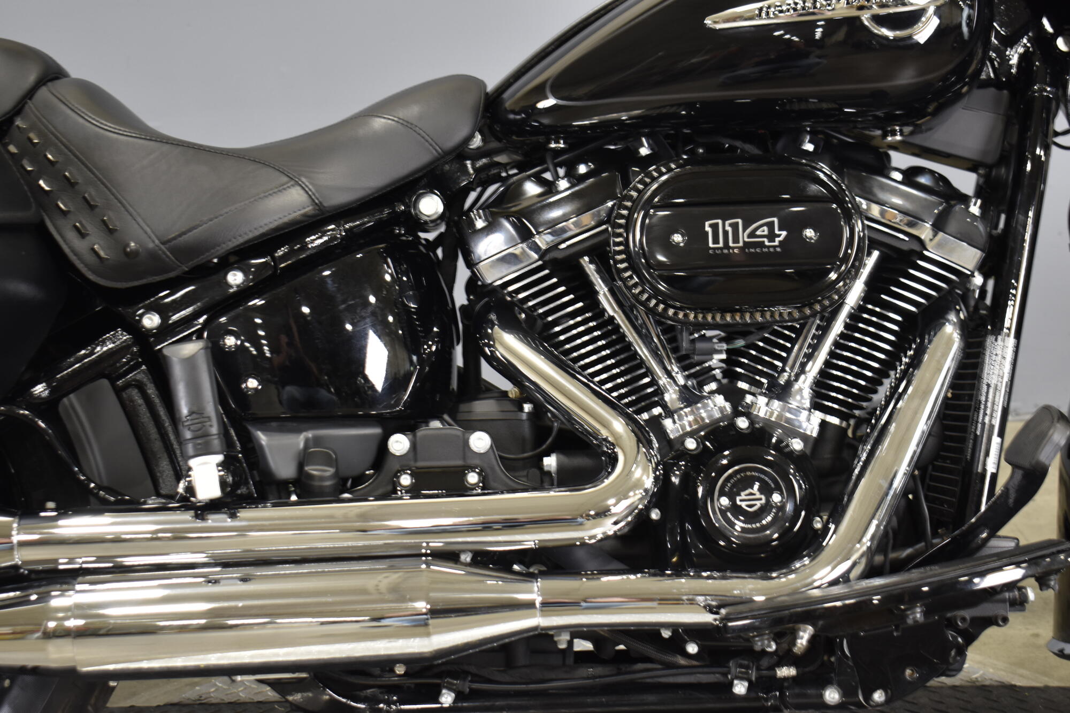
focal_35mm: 60
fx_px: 1783
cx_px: 535
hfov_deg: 33.4
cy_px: 356
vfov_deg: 22.6
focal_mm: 40
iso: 400
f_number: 4.8
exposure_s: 1/10
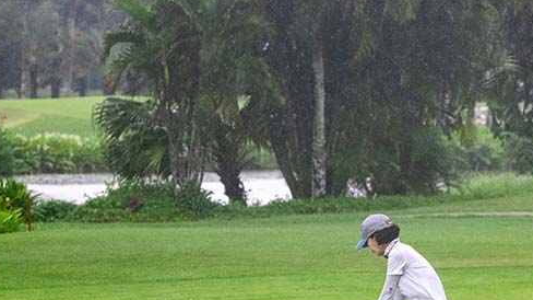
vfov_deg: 4.5
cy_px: 241
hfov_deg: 8.0
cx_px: 479
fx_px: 3786
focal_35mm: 268
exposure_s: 1/1250
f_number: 5.6
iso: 1600
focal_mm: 130
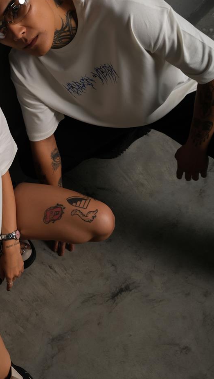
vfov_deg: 48.0
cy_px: 149
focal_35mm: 42
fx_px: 423
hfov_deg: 27.5
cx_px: 30
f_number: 5
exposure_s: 1/160
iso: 160
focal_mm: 18
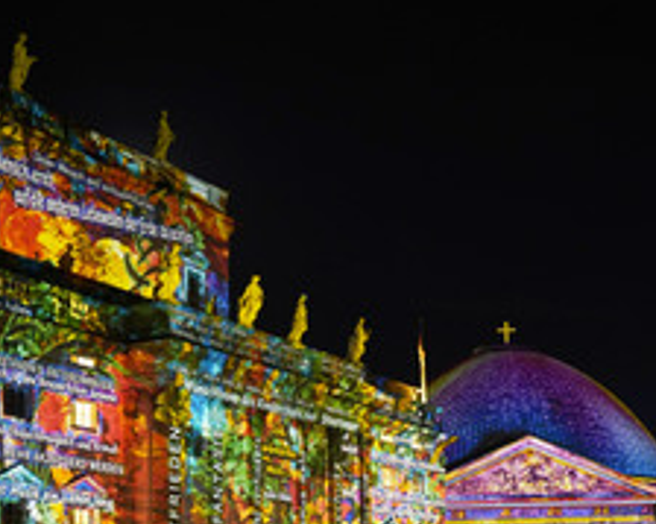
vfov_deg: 21.5
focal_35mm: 70
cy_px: 433
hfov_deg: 26.6
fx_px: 1358
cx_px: 529
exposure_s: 1/10
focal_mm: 37
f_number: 3.5
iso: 1600
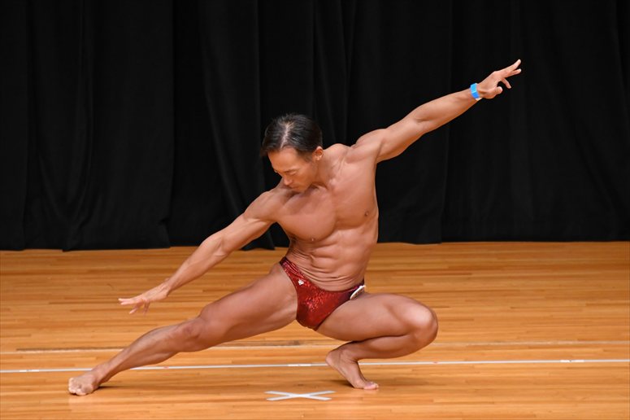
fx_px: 6559
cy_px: 210
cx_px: 315
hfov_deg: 5.5
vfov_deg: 3.7
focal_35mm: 375
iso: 3200
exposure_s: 1/400
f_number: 5.6
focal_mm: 250
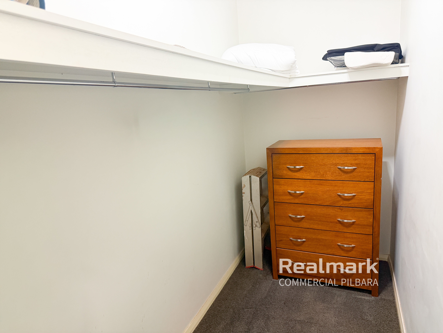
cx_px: 222
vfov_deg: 56.8
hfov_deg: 71.6
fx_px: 307
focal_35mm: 24
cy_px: 166
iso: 250
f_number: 1.8
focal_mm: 6.76
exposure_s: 1/50
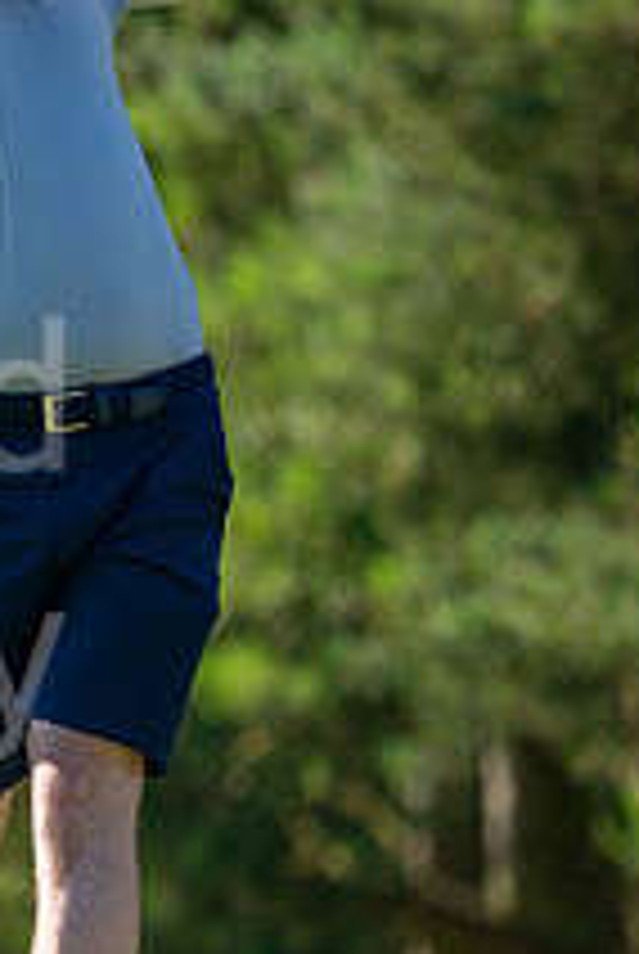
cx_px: -508
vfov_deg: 2.5
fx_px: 21760
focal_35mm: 820
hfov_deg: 1.7
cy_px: 439
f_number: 4.5
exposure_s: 1/1000
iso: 250
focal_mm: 300
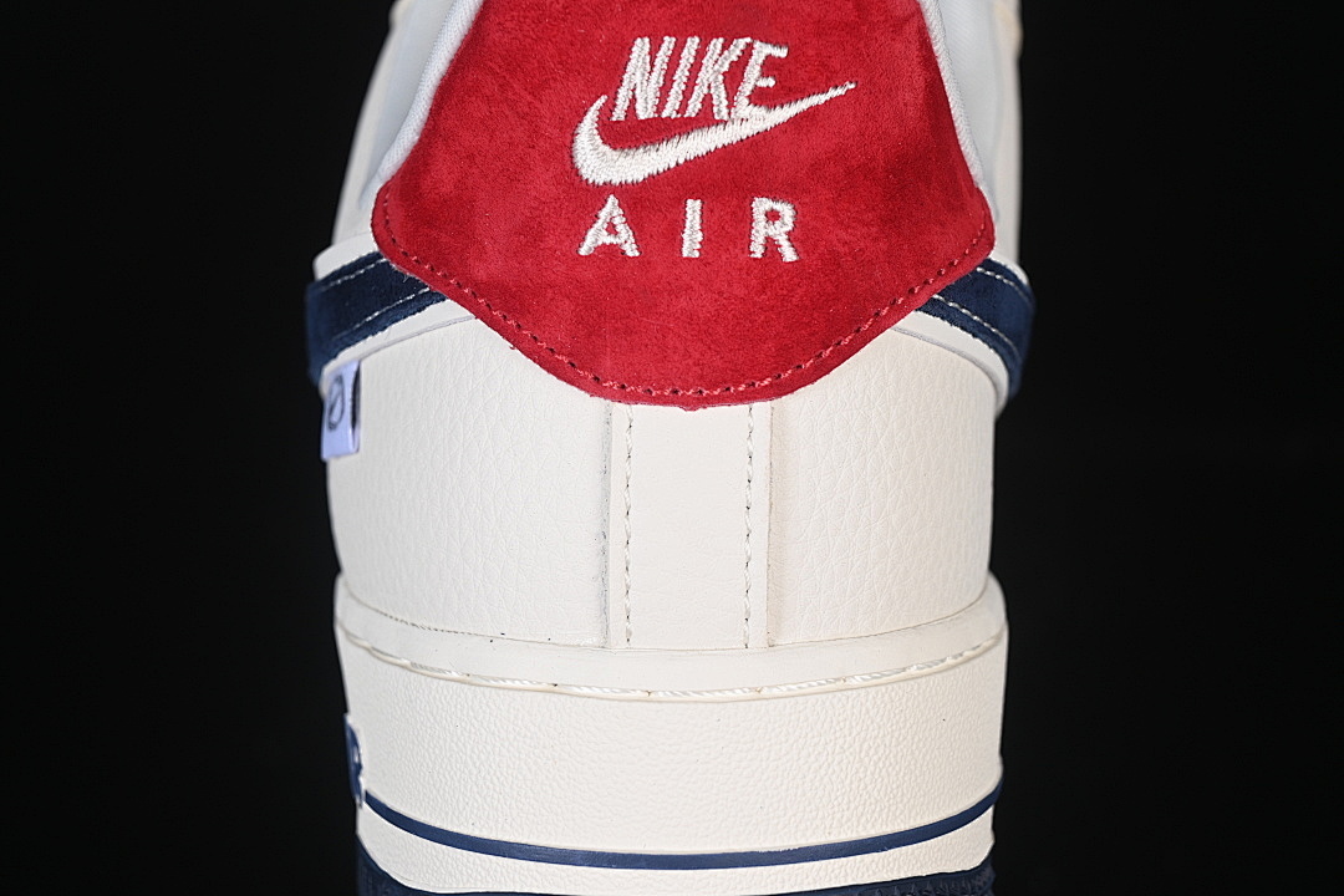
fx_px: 2800
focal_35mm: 75
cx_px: 672
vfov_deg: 18.2
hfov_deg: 27.0
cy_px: 448
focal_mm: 50
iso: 160
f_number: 7.1
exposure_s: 1/100
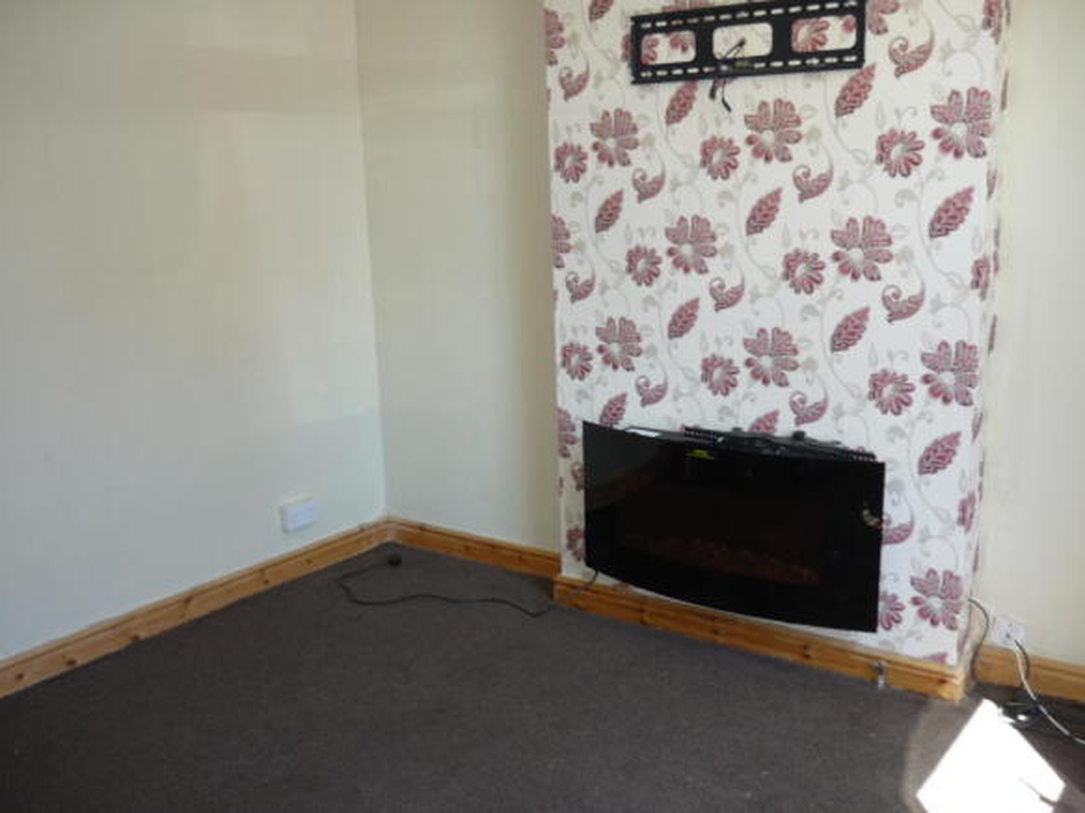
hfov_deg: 55.4
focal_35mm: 33
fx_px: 1034
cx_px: 542
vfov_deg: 42.9
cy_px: 406
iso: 100
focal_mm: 5.5
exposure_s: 1/30
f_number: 2.8
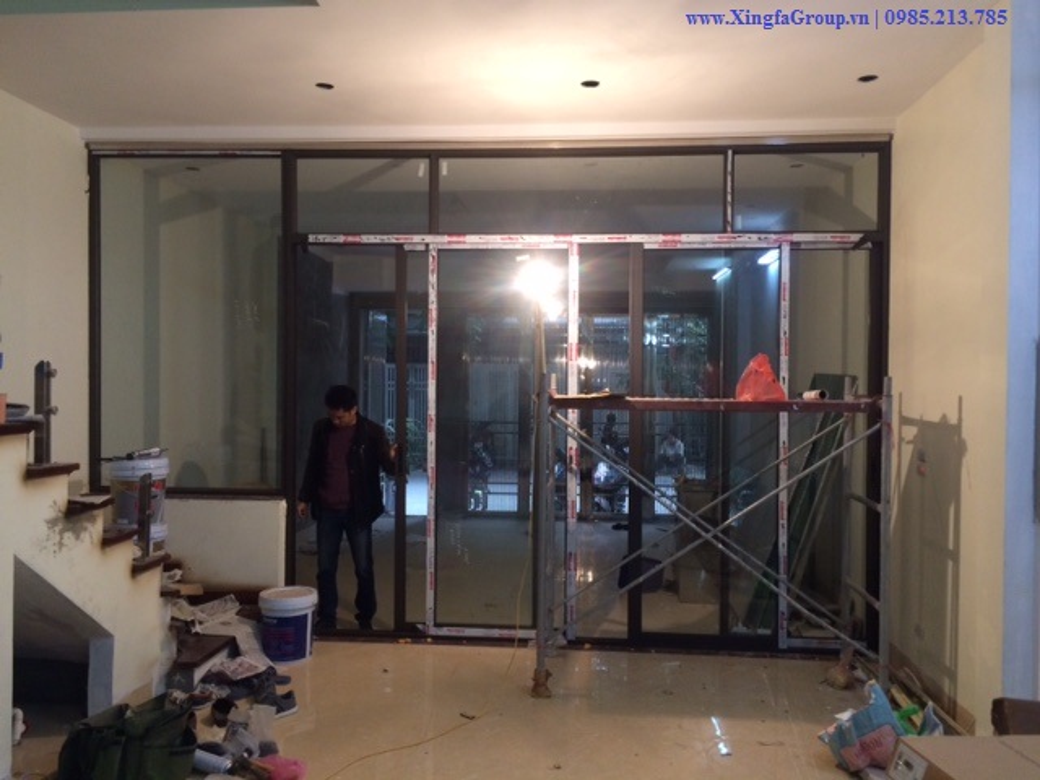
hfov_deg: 61.7
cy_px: 390
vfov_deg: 48.2
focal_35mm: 29
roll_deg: -1.1
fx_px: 871
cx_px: 520
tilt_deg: -1.0
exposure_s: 1/33
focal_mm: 4.15
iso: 160
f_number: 2.2
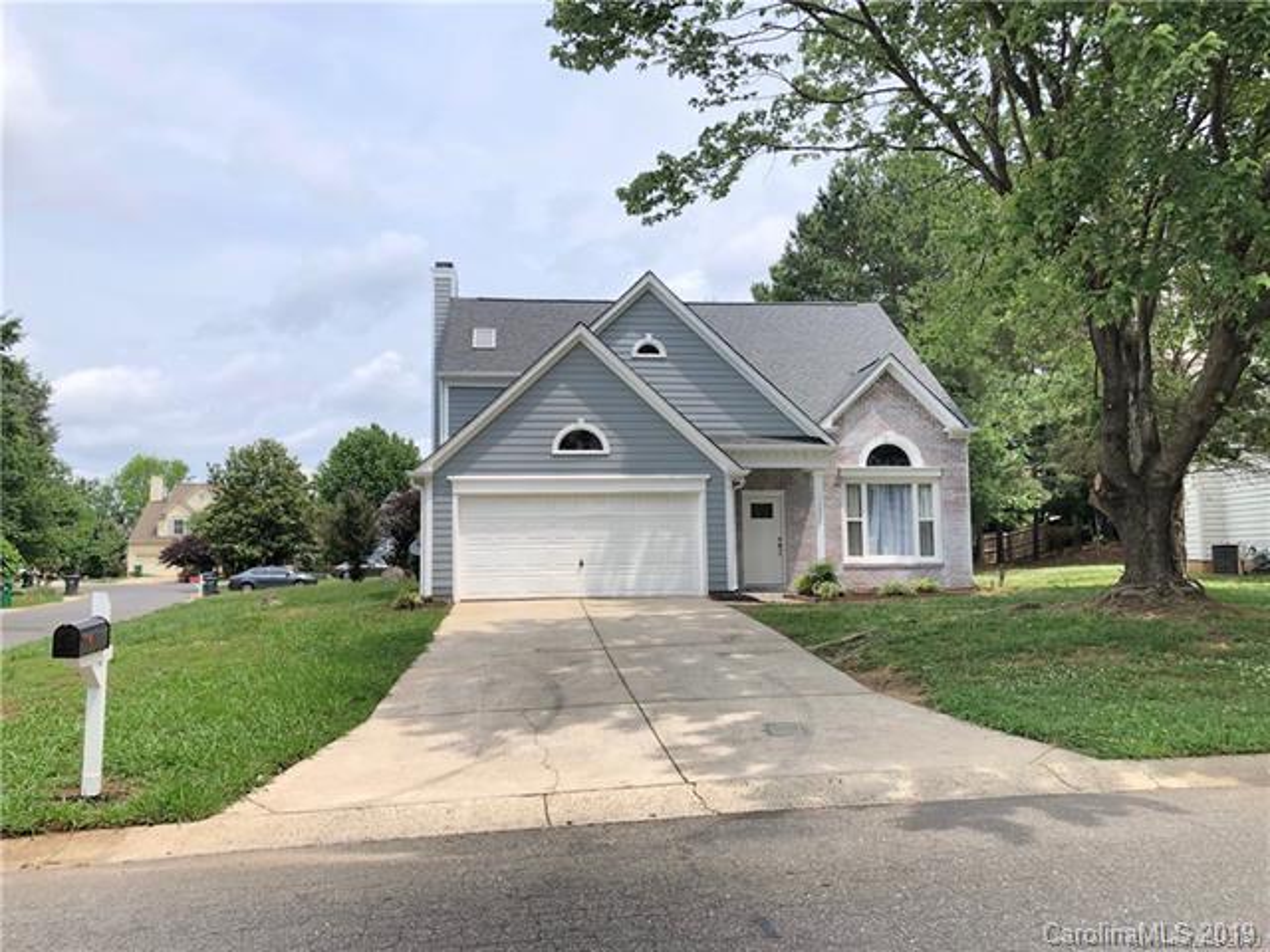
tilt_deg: +4.9
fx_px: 1027
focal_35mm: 28
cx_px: 635
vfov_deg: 49.7
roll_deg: +0.6
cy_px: 476
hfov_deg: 63.4
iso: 20
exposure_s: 1/467
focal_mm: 3.99
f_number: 1.8
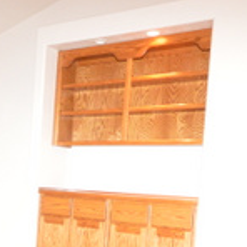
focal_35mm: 55
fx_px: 444
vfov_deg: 30.2
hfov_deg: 29.5
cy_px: 205
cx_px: 15
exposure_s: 1/60
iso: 3200
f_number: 3.5
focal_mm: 10
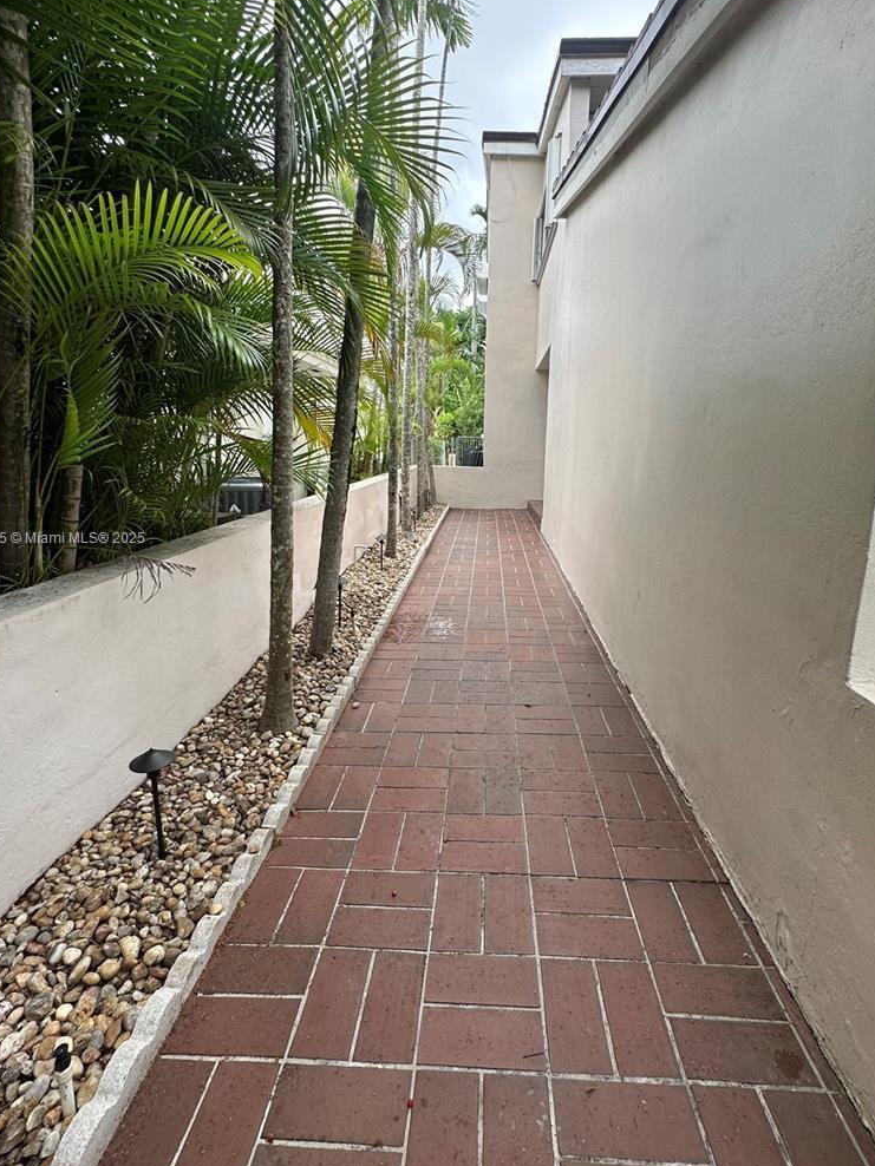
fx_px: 573
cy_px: 539
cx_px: 461
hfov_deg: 74.7
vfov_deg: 90.9
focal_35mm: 17
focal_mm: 2.22
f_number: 2.2
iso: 40
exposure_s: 1/99
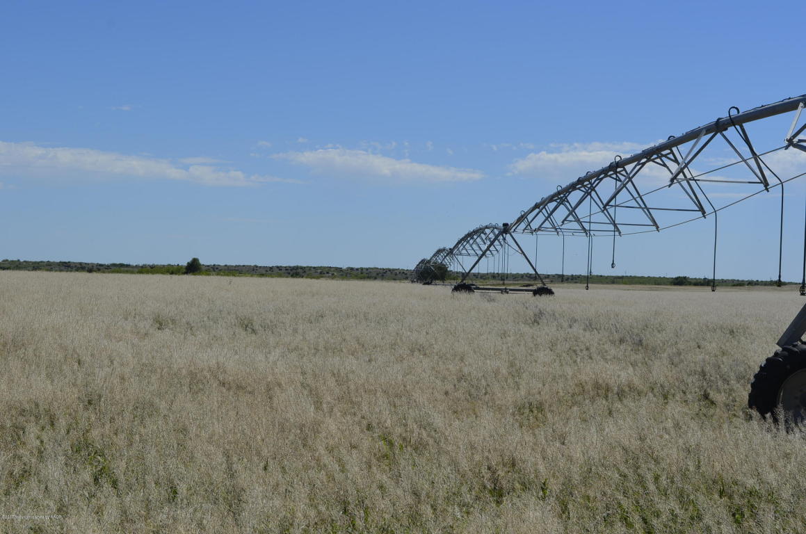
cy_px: 267
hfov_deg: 30.6
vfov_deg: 20.5
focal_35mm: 66
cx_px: 403
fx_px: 1475
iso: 100
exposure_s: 1/400
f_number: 10
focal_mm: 44
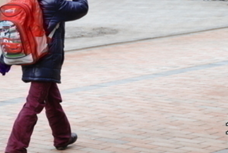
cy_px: 60
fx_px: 1282
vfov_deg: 6.8
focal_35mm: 202
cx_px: 49
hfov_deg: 10.1
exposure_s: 1/180
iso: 1000
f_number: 8
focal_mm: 80
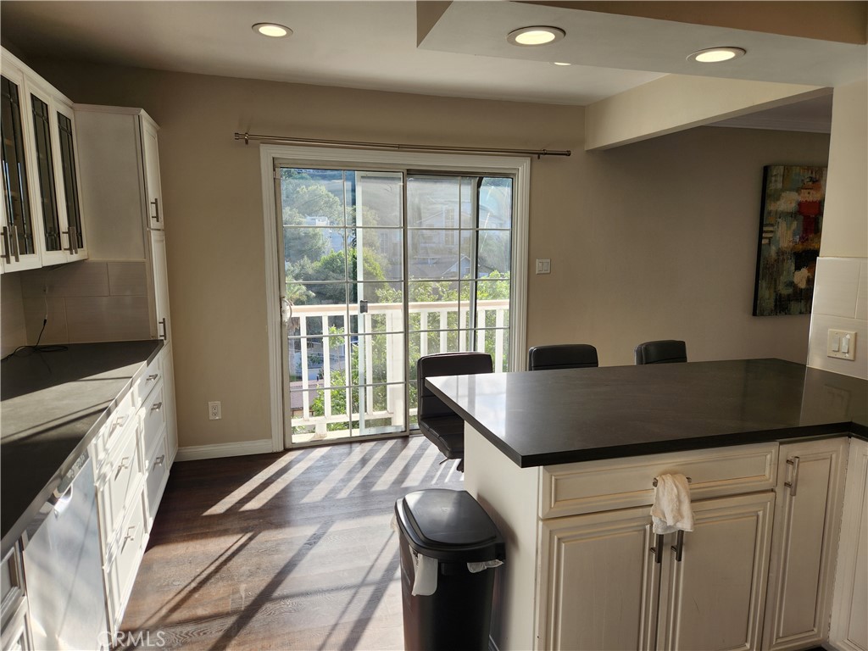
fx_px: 577
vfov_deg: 58.9
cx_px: 434
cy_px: 326
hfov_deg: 73.9
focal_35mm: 23
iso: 20
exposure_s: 1/280
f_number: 1.8
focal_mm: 5.4
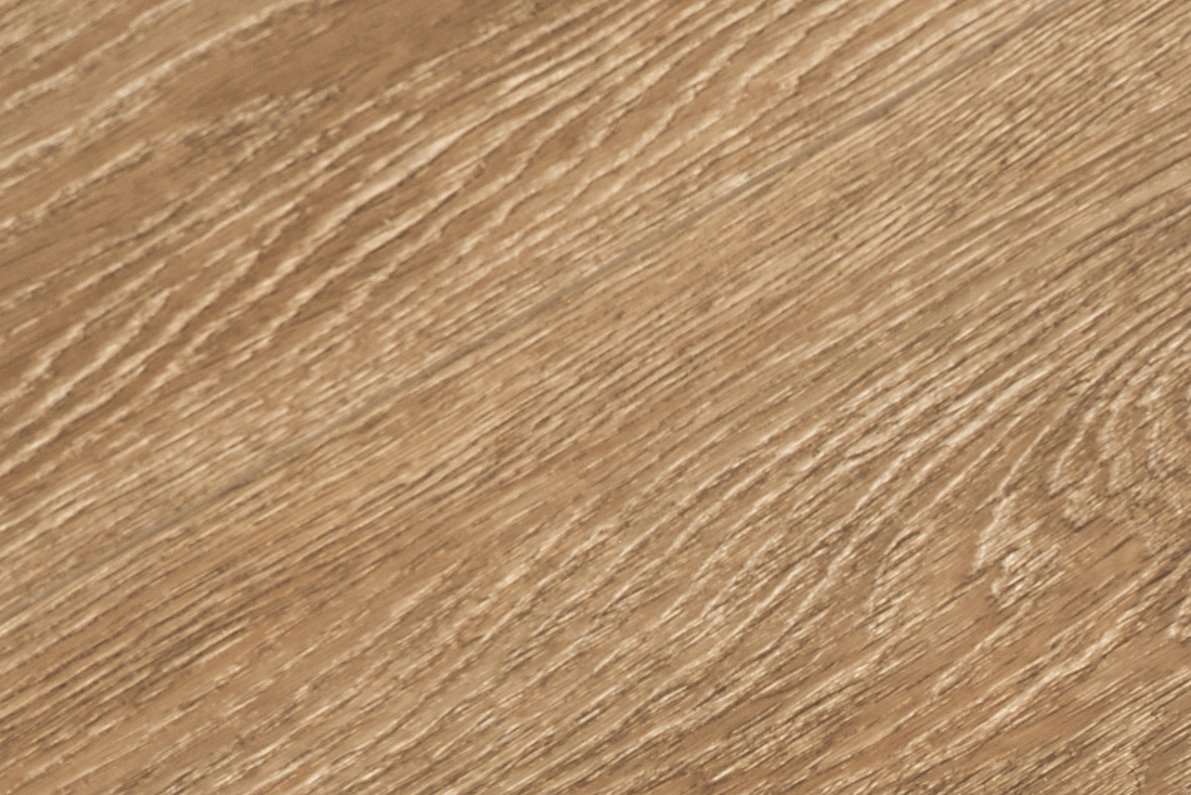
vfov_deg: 8.1
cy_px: 1101
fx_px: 5493
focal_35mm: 166
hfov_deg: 11.4
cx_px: 2219
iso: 100
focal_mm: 36
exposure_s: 10
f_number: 14
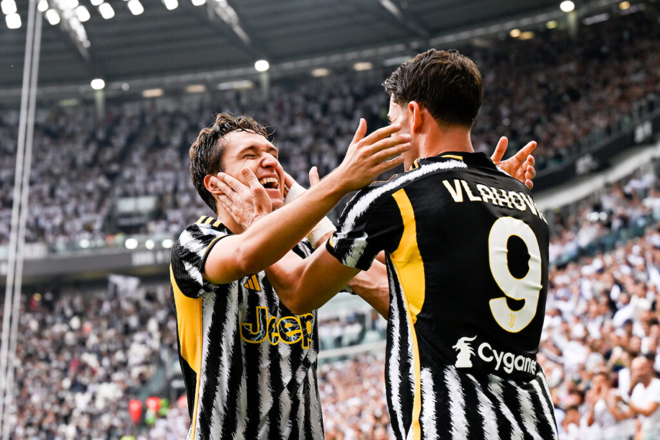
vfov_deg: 19.4
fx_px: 1283
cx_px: 330
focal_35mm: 70
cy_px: 220
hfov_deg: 28.9
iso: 640
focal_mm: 70
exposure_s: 1/1250
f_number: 4
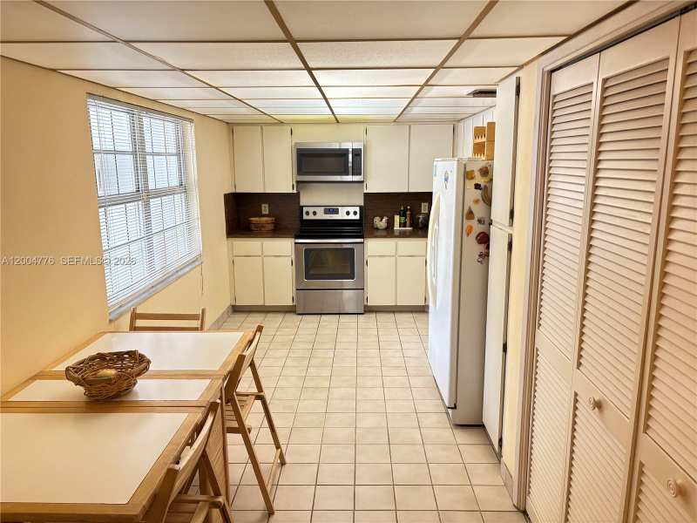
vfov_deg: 53.1
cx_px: 348
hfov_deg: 67.3
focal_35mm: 26
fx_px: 524
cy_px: 262
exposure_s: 1/60
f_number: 1.6
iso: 250
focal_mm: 5.96
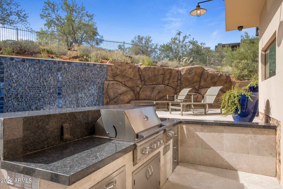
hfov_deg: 73.7
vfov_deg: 53.1
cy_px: 94
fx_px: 189
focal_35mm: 24
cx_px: 142
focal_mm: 24
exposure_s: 1/15
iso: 50
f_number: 13
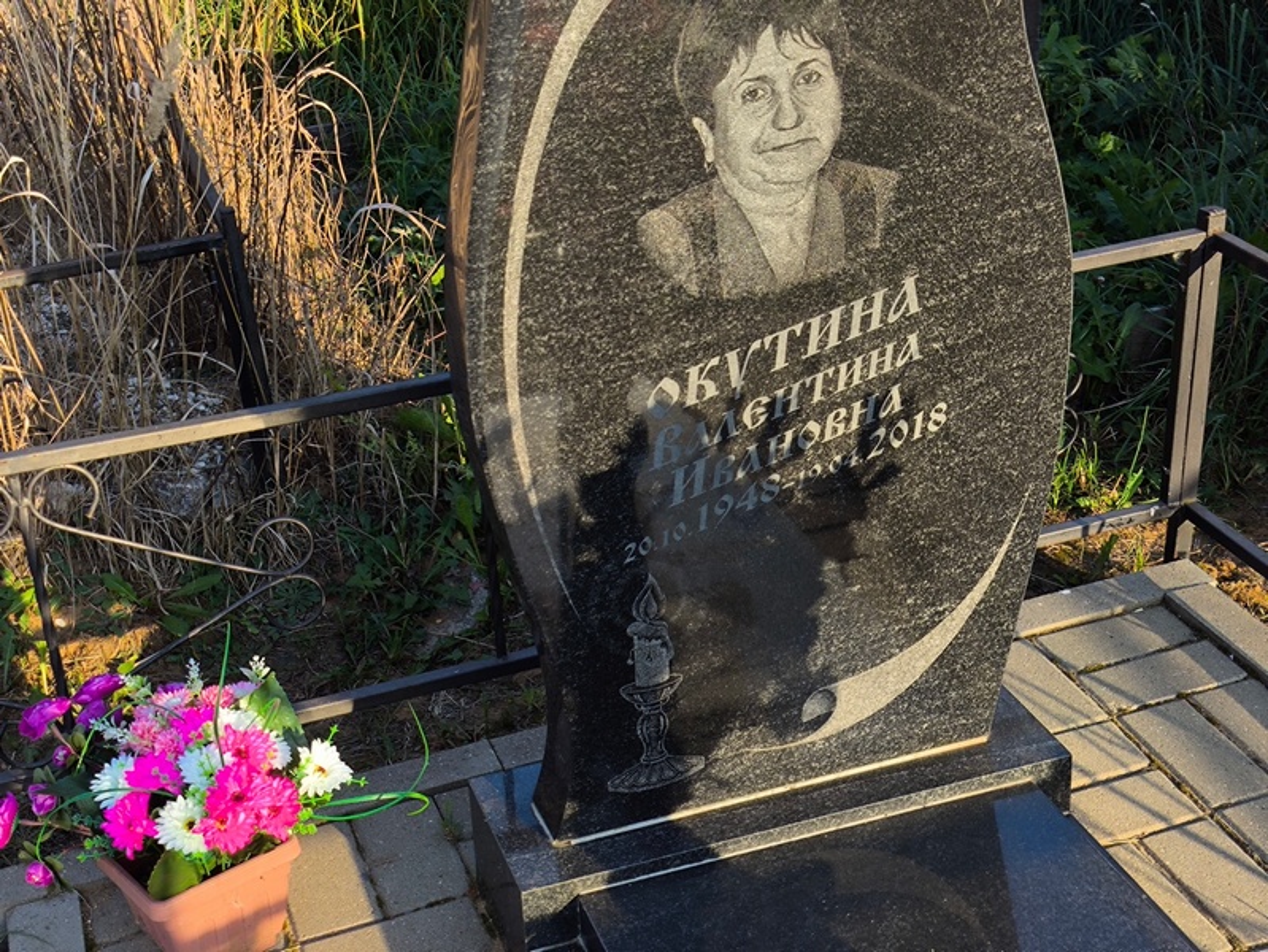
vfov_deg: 29.1
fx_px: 1832
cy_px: 476
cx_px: 634
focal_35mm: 50
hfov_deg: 38.2
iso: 50
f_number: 1.7
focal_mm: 4.71
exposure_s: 1/569
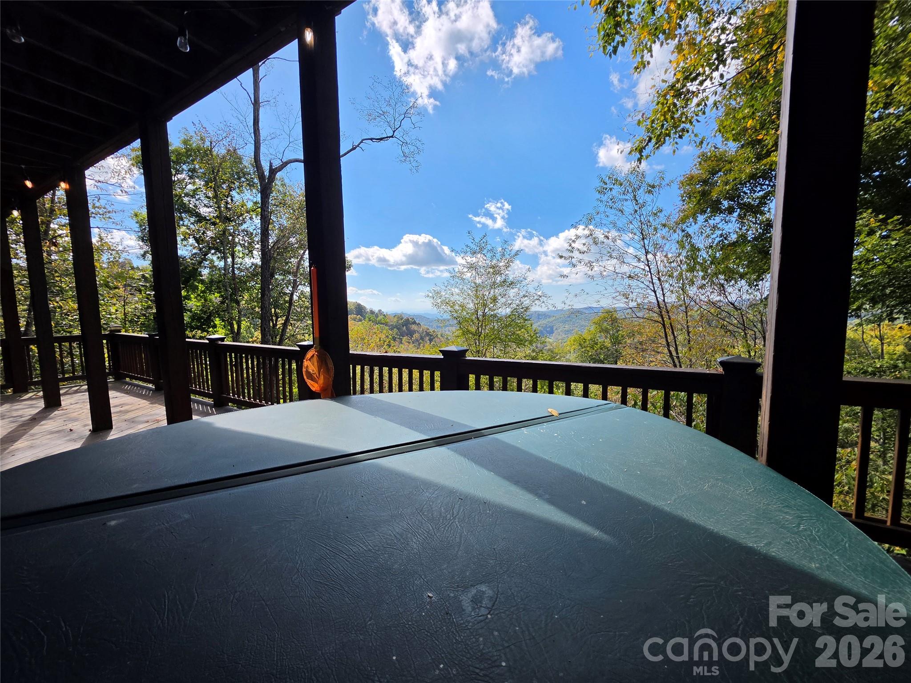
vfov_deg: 89.9
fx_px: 342
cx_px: 456
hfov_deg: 106.2
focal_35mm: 13
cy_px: 342
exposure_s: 1/2000
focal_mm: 2.2
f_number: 1.9
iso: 40
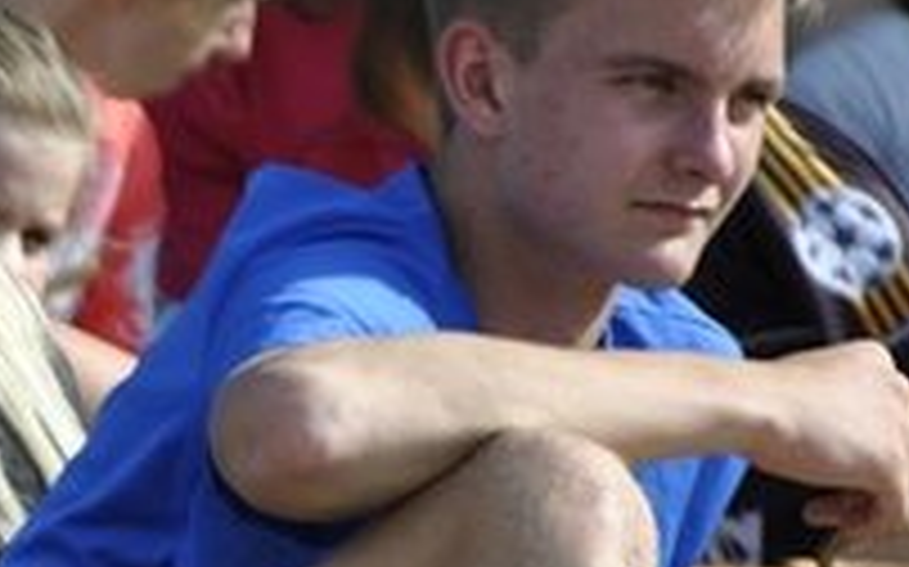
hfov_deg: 2.1
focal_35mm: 987
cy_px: 648
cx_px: 140
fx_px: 24438
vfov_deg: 1.3
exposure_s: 1/500
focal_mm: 200
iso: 200
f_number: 5.6
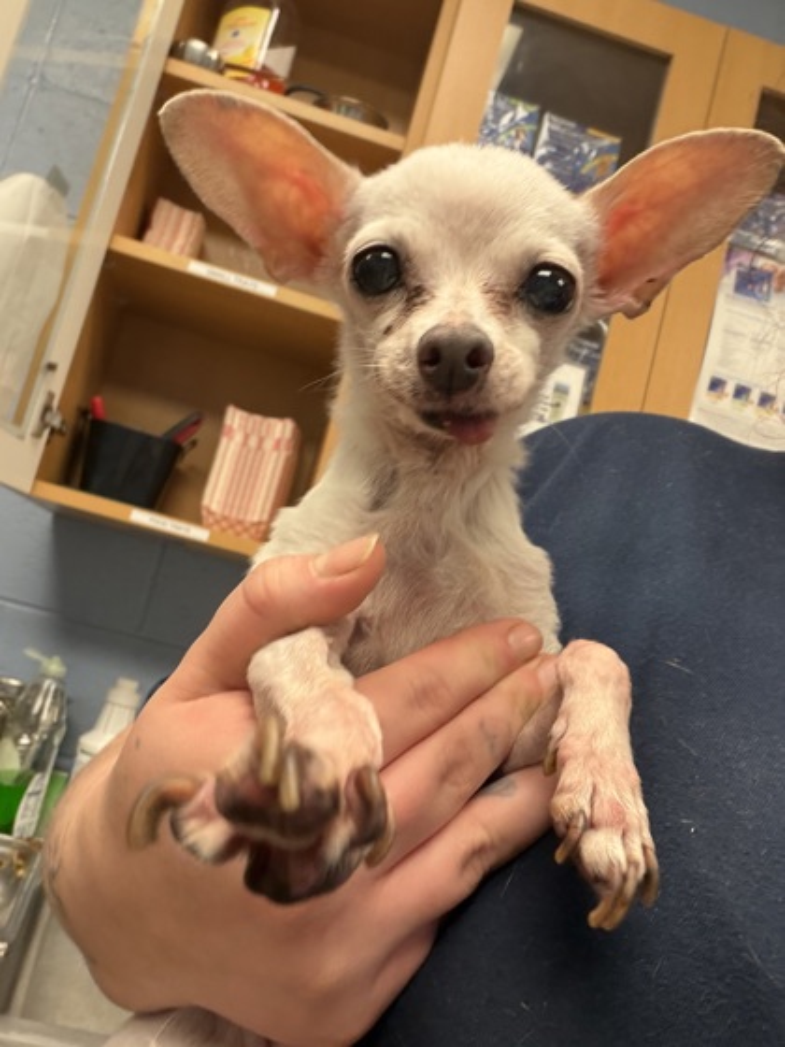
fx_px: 907
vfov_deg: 60.0
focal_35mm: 30
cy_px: 524
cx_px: 392
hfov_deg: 46.8
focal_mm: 2.71
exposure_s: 1/41
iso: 125
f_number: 1.9
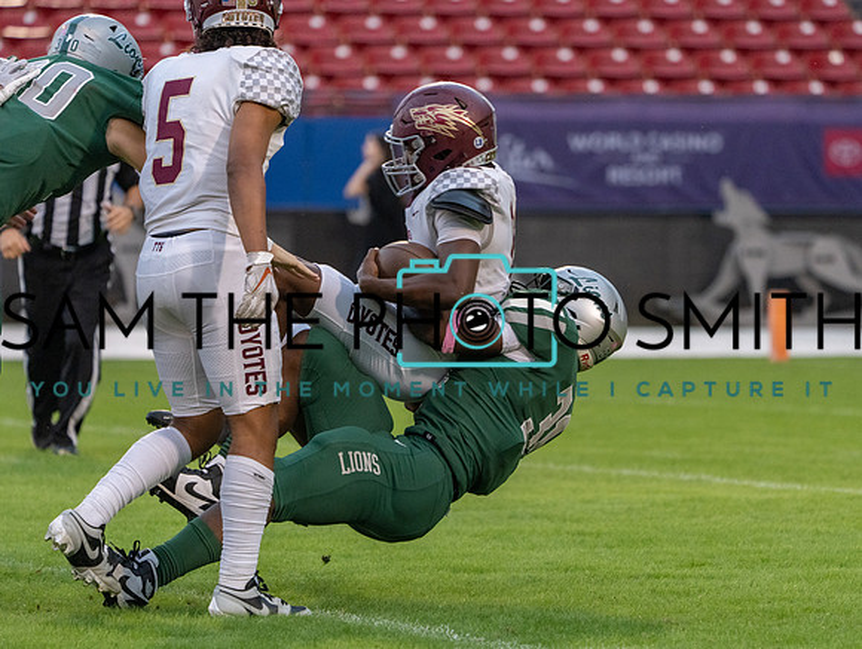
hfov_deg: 5.9
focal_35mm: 338
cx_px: 499
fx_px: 8425
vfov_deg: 4.4
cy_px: 332
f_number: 5.6
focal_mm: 297
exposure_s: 1/1250
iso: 3200
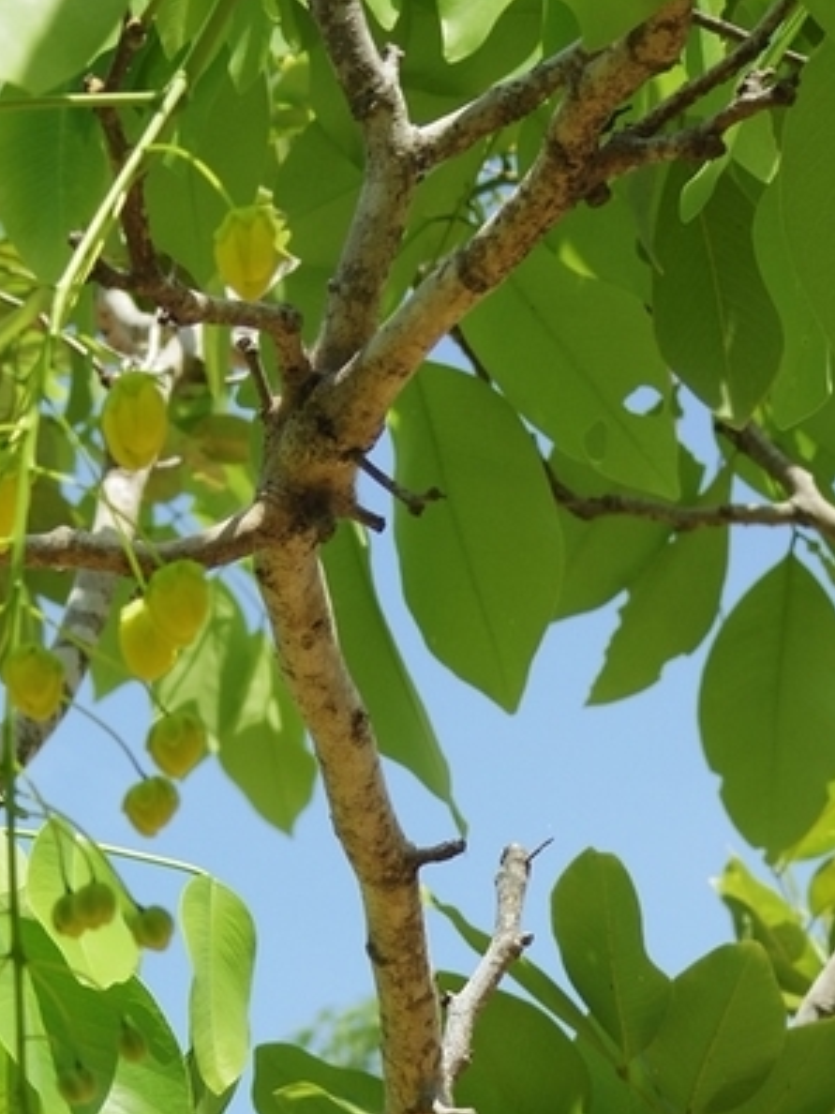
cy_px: 954
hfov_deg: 7.6
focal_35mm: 196
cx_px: 31
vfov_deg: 10.1
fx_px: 6304
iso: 100
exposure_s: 1/640
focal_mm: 17.4
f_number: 4
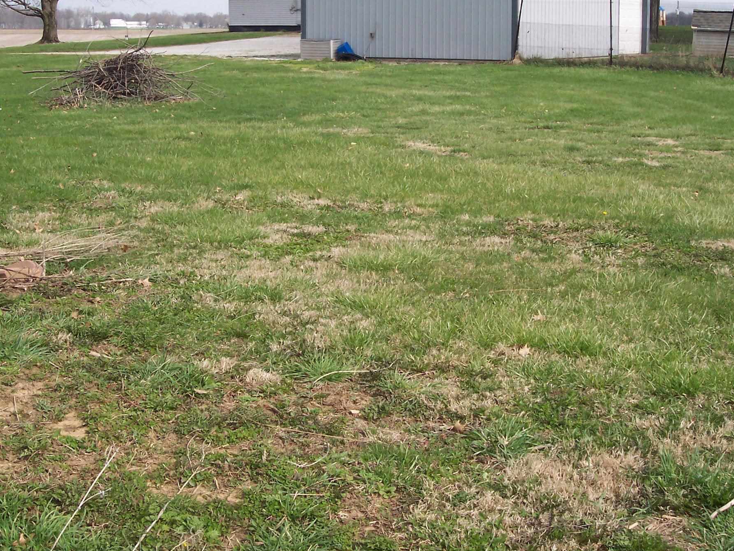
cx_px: 399
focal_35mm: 55
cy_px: 179
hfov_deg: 34.9
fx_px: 1166
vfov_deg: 26.4
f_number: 4.8
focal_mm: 8
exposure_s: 1/700
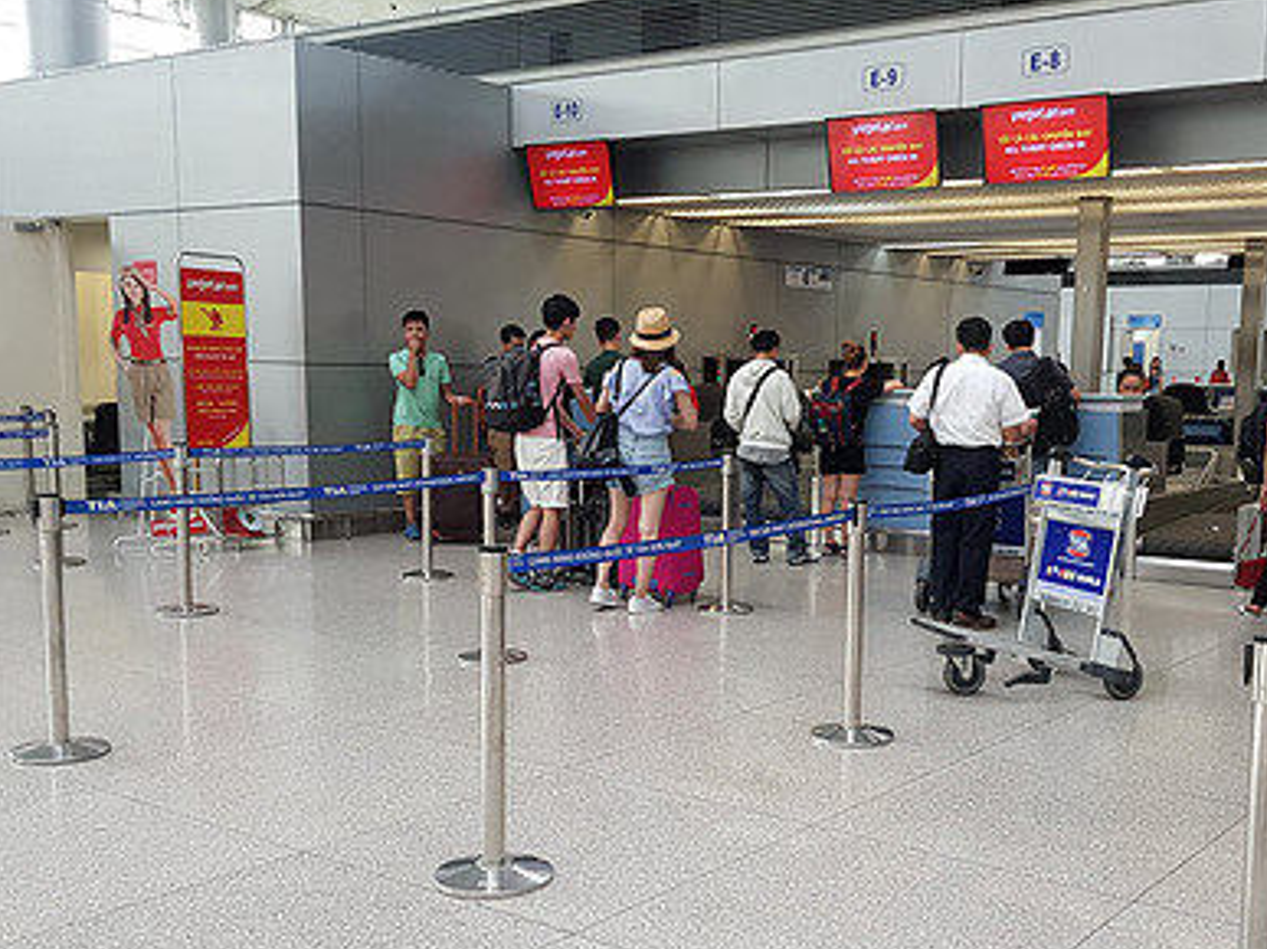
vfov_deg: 36.4
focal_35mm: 39
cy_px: 633
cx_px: 789
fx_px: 1427
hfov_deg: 47.5
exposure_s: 1/60
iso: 100
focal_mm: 4.2
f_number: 1.7
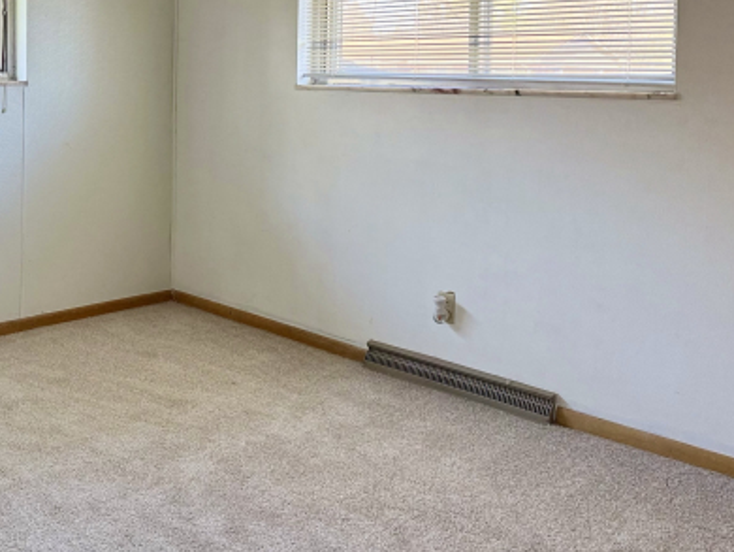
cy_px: 96
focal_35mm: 41
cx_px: 138
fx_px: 870
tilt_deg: -1.1
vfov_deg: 33.9
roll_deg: -0.4
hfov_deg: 43.4
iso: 160
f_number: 1.78
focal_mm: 6.76
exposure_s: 1/238
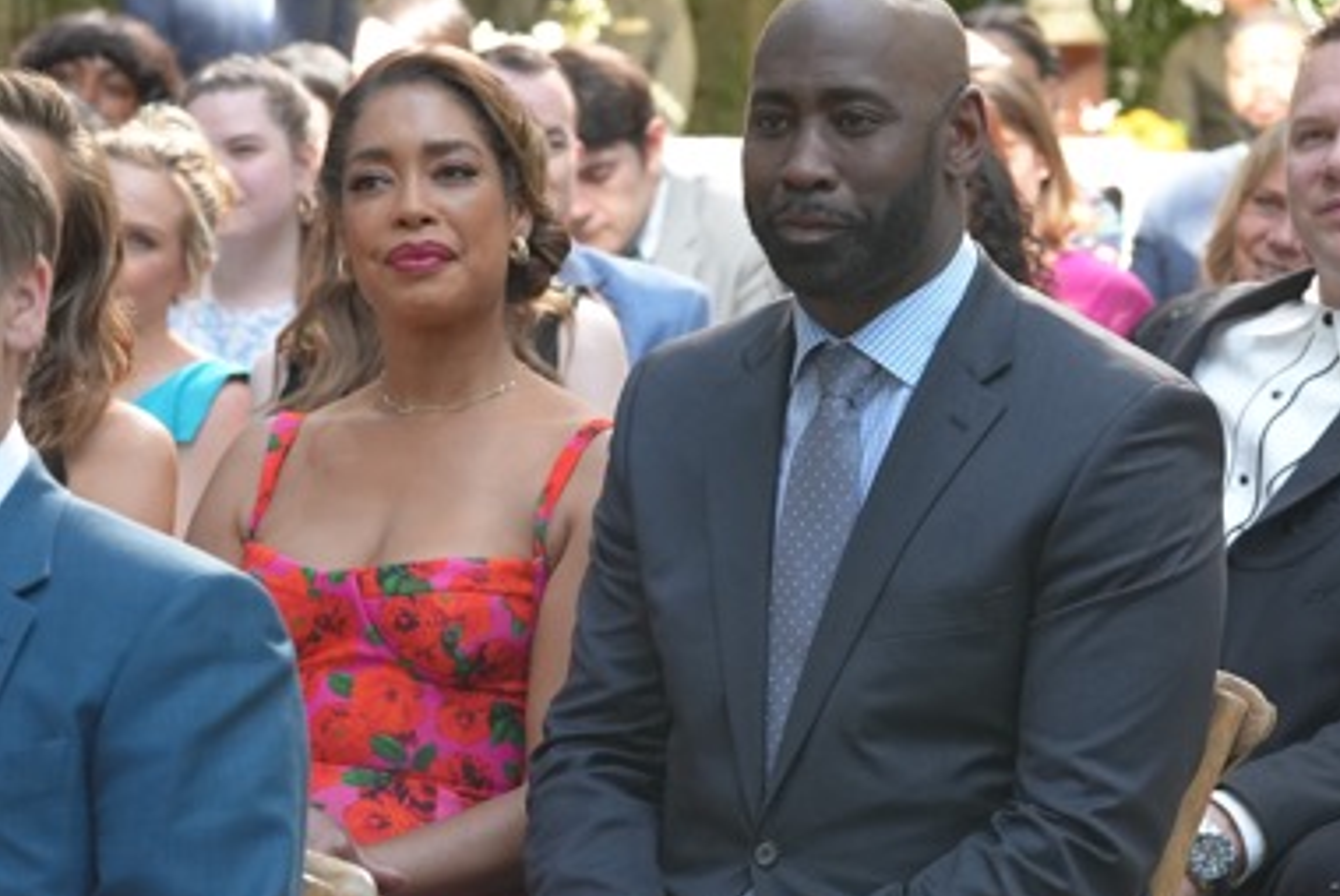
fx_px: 5587
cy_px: 466
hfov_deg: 13.7
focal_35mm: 150
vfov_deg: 9.2
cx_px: 878
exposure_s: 1/320
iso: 4000
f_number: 7.1
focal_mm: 114
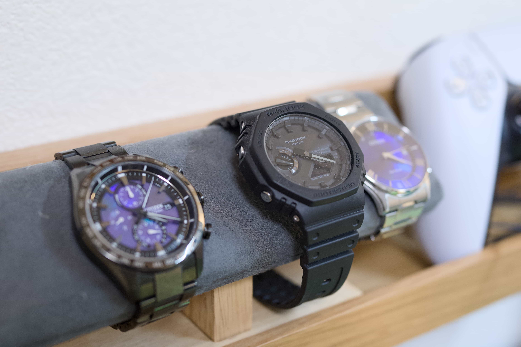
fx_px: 752
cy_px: 174
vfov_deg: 26.0
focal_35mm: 52
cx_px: 260
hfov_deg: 38.2
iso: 1600
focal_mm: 35
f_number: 2.5
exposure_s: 1/125
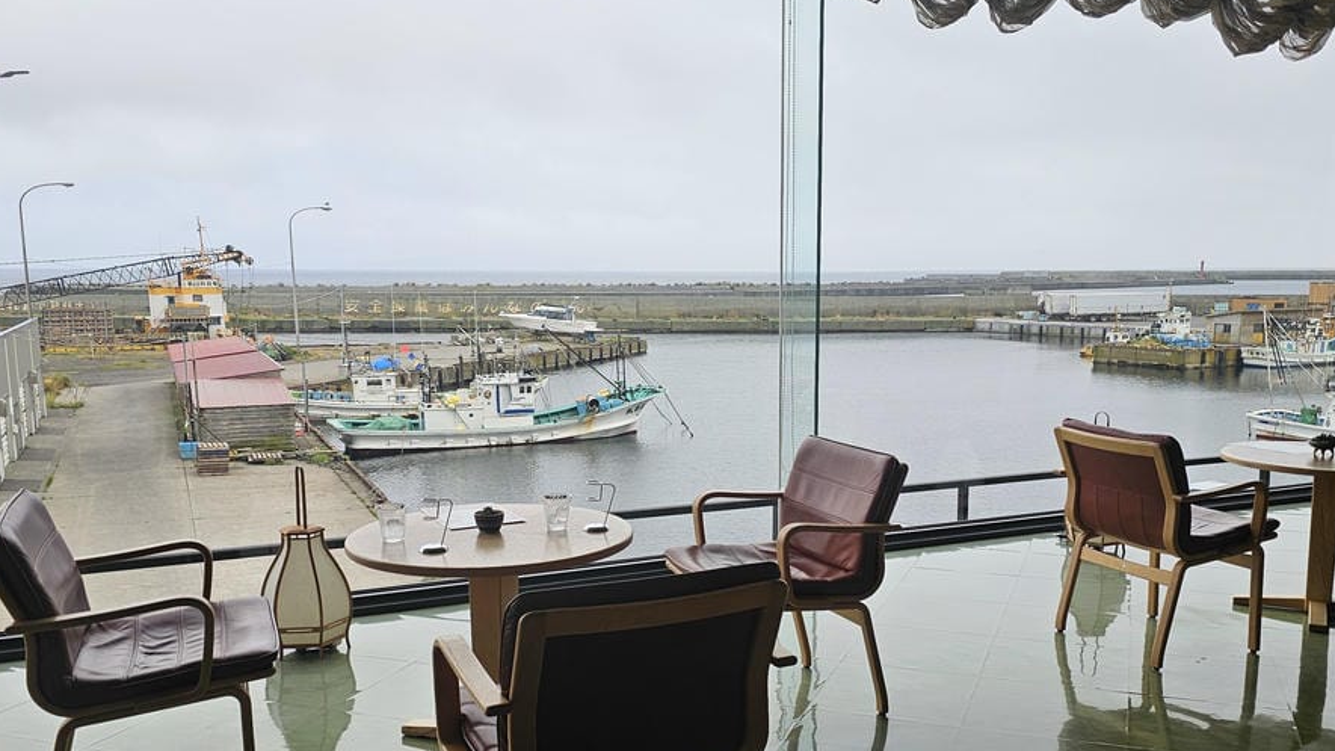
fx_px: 1203
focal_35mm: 34
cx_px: 743
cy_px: 476
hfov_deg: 57.9
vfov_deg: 34.4
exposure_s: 1/467
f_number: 1.7
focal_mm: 6.3
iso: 16
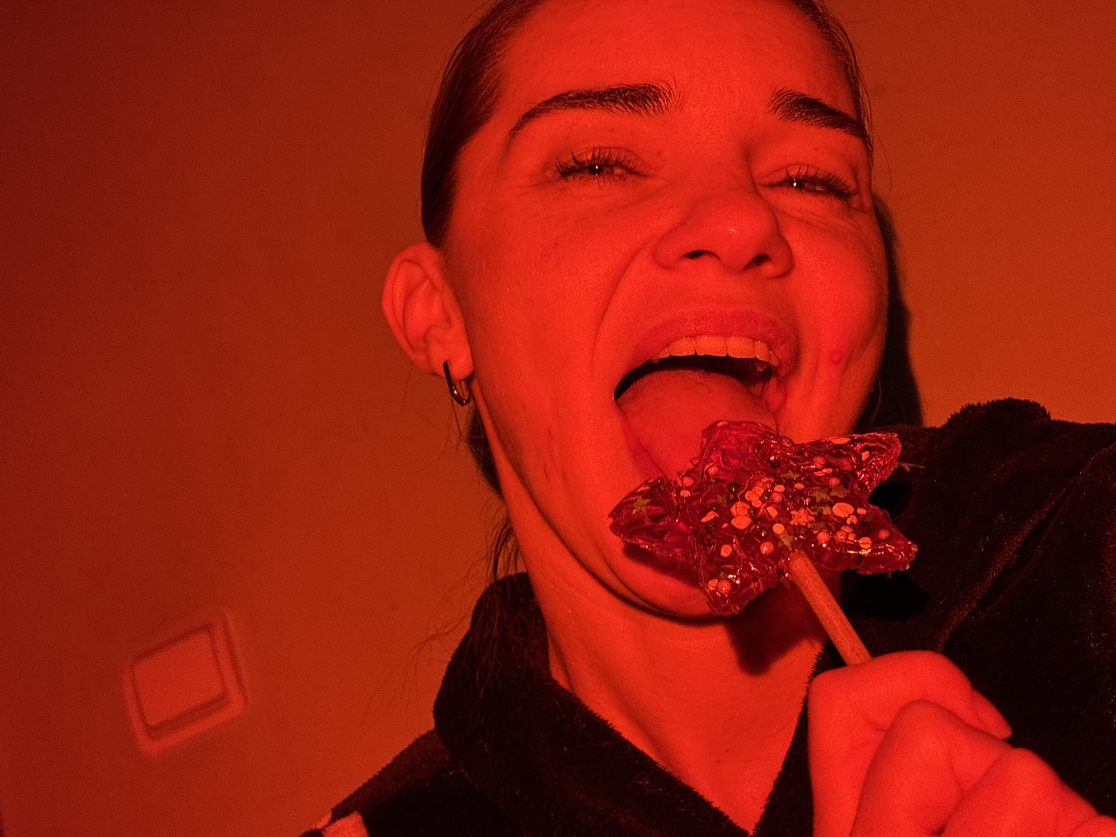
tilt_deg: +27.2
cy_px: 418
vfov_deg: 28.0
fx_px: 1676
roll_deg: +16.2
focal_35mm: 52
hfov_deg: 36.8
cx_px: 558
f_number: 1.6
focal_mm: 5.96
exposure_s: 1/40
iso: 160
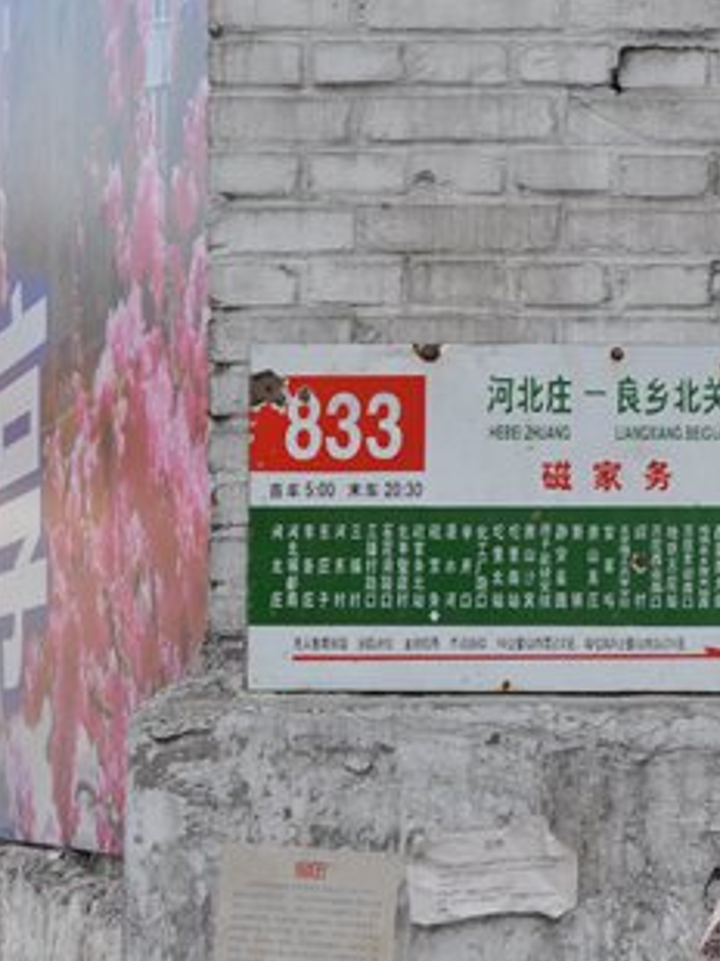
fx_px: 3721
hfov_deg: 10.9
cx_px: 835
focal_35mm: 134
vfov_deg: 14.7
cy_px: 477
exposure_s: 1/125
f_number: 11
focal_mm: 32
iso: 200
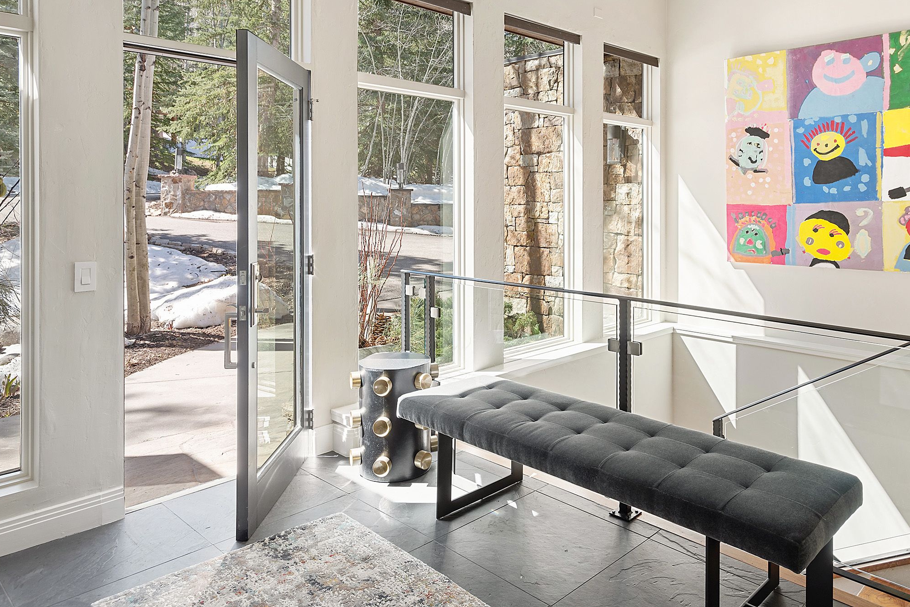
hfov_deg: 67.1
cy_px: 197
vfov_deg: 47.1
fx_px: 682
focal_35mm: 27
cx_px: 520
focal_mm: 20
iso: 100
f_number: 7.1
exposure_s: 1/6
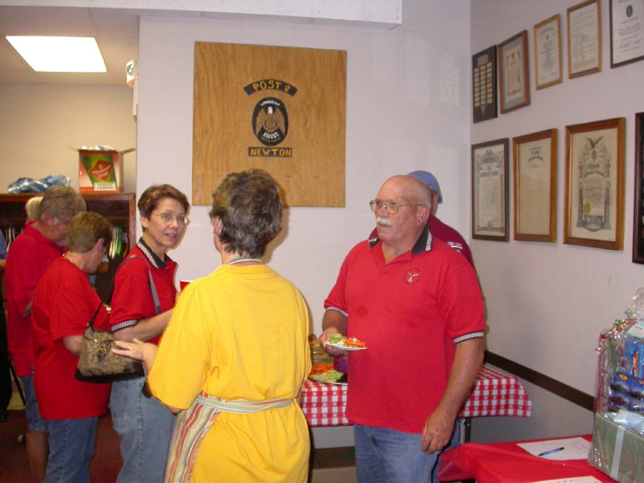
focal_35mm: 38
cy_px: 242
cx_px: 322
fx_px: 707
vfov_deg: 37.7
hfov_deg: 49.0
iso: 200
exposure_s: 1/60
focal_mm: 7.85
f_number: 2.6
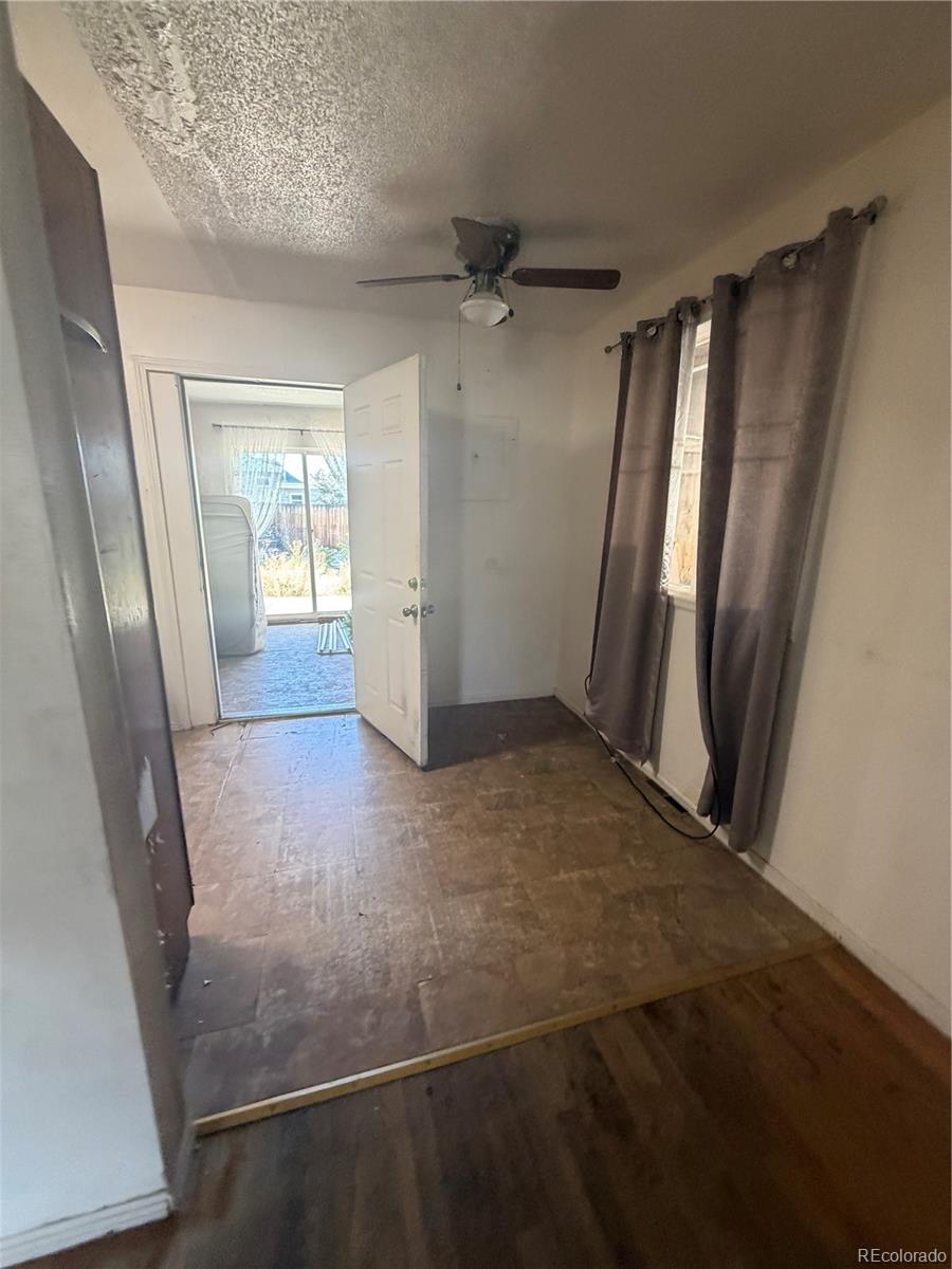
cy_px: 634
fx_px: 513
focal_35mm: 14
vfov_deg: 102.1
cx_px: 476
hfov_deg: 85.7
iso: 250
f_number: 2.2
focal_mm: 2.22
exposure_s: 1/60
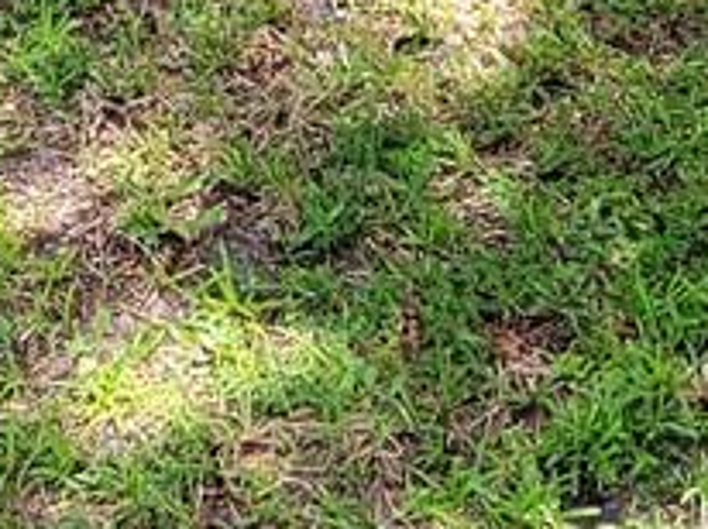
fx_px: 2063
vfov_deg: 13.1
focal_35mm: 101
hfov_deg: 19.4
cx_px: 223
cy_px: -453
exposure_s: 1/188
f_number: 2.2
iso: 50
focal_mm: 2.2
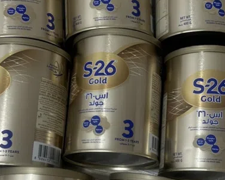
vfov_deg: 34.6
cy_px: 119
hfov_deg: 42.3
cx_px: 153
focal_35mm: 43
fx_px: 286
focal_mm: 5.7
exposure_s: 1/50
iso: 64
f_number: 1.5
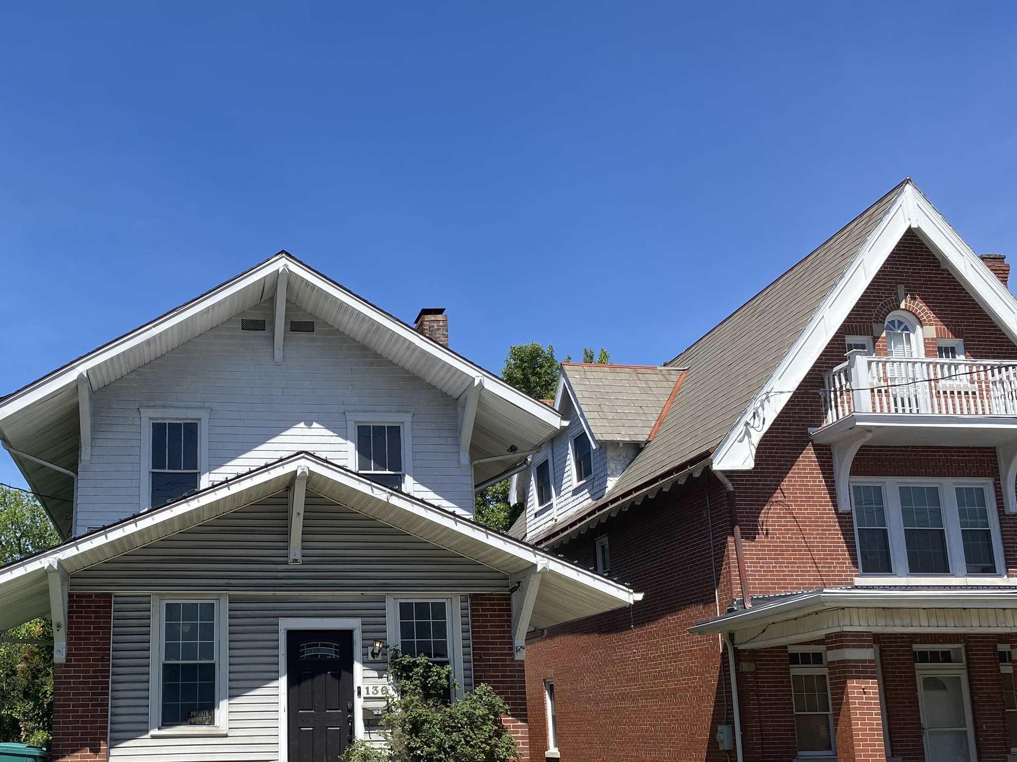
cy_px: 498
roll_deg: +0.9
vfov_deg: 37.4
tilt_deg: +13.4
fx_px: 1116
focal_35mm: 38
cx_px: 333
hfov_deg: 48.1
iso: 32
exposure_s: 1/2463
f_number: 1.8
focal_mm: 4.25
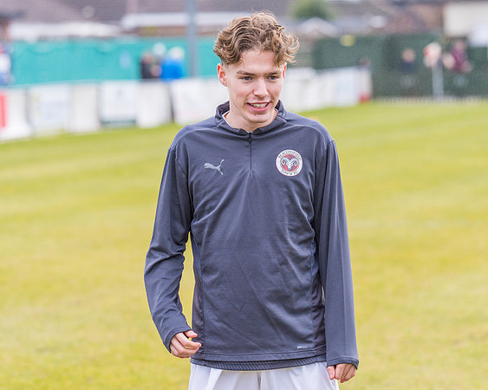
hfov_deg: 9.9
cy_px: 176
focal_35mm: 196
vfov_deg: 7.9
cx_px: 291
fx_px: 2826
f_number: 4
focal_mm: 135
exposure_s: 1/2000
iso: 800
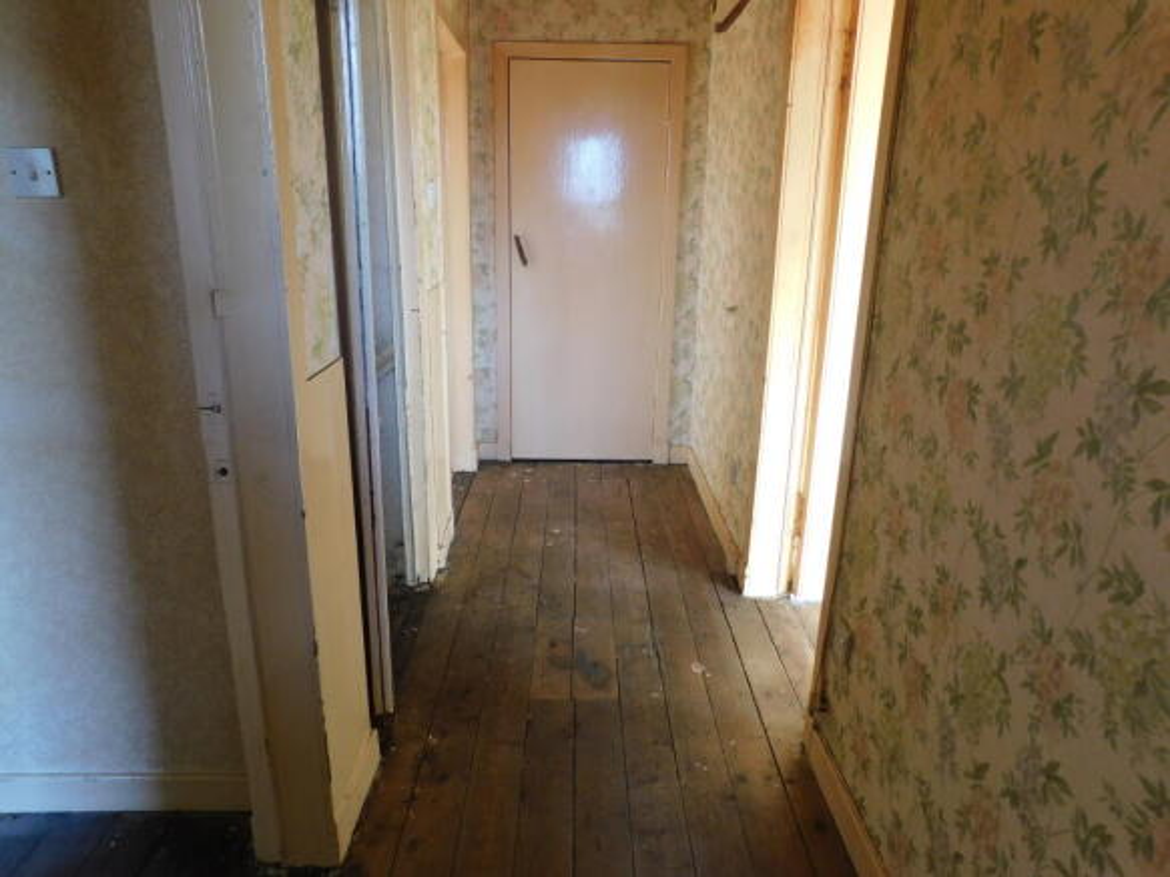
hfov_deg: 73.9
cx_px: 585
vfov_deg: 58.9
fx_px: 777
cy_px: 438
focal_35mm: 23
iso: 200
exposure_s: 1/30
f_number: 3
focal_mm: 4
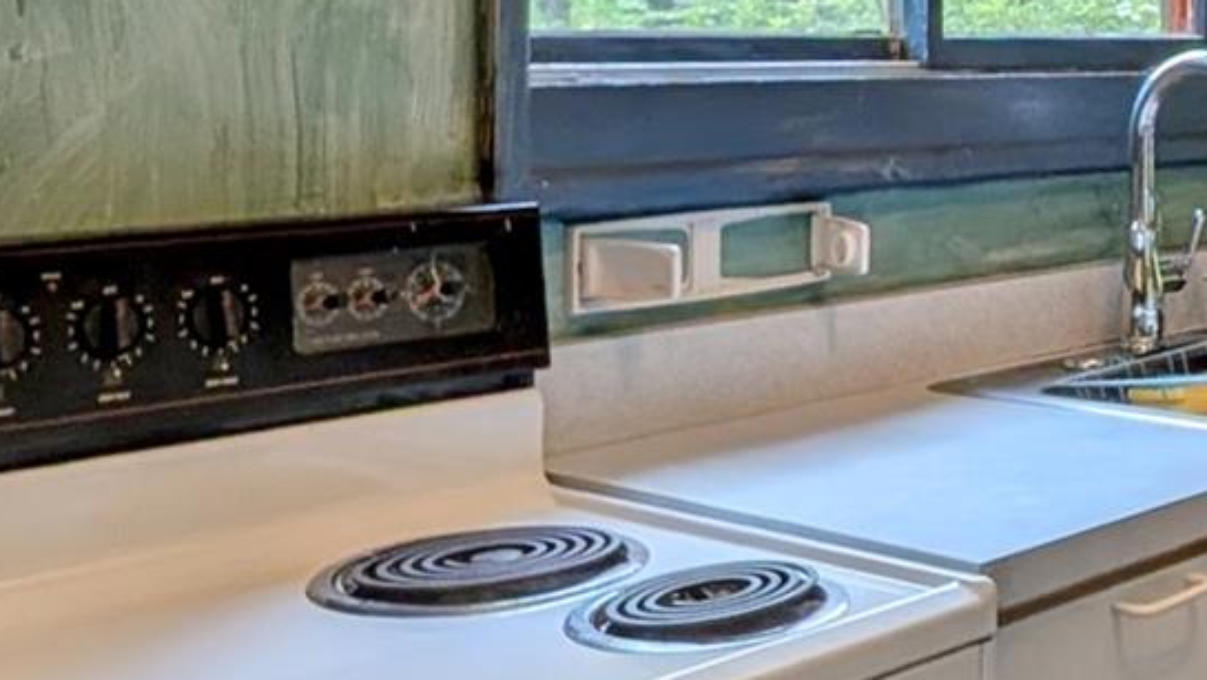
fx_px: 1569
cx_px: 1360
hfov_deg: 35.4
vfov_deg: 23.4
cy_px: -9
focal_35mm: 49
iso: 68
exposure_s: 1/120
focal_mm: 2.02
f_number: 1.7
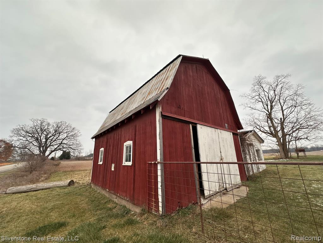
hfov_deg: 102.1
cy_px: 122
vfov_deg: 85.7
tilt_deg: +15.3
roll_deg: +1.9
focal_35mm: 14
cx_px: 162
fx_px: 131
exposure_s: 1/99
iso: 40
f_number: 2.2
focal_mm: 2.22
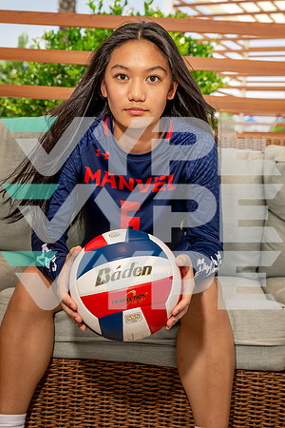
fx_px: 570
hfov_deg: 28.1
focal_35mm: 48
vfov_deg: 41.1
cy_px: 214
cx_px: 142
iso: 100
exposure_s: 1/125
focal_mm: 48
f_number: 5.6
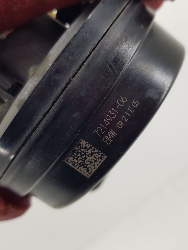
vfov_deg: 52.6
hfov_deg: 40.7
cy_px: 125
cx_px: 105
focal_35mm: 35
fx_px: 253
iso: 80
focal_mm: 4.2
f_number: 1.7
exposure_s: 1/100
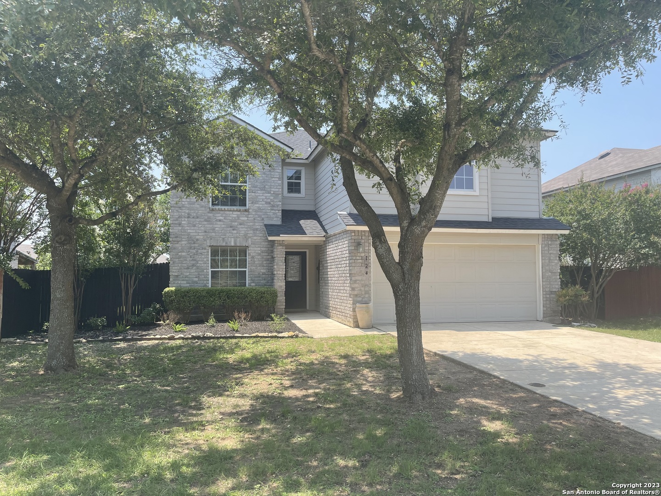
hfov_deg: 67.3
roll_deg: +0.2
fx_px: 496
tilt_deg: +3.4
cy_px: 248
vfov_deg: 53.1
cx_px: 330
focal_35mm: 26
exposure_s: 1/1387
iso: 32
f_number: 1.6
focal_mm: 5.1
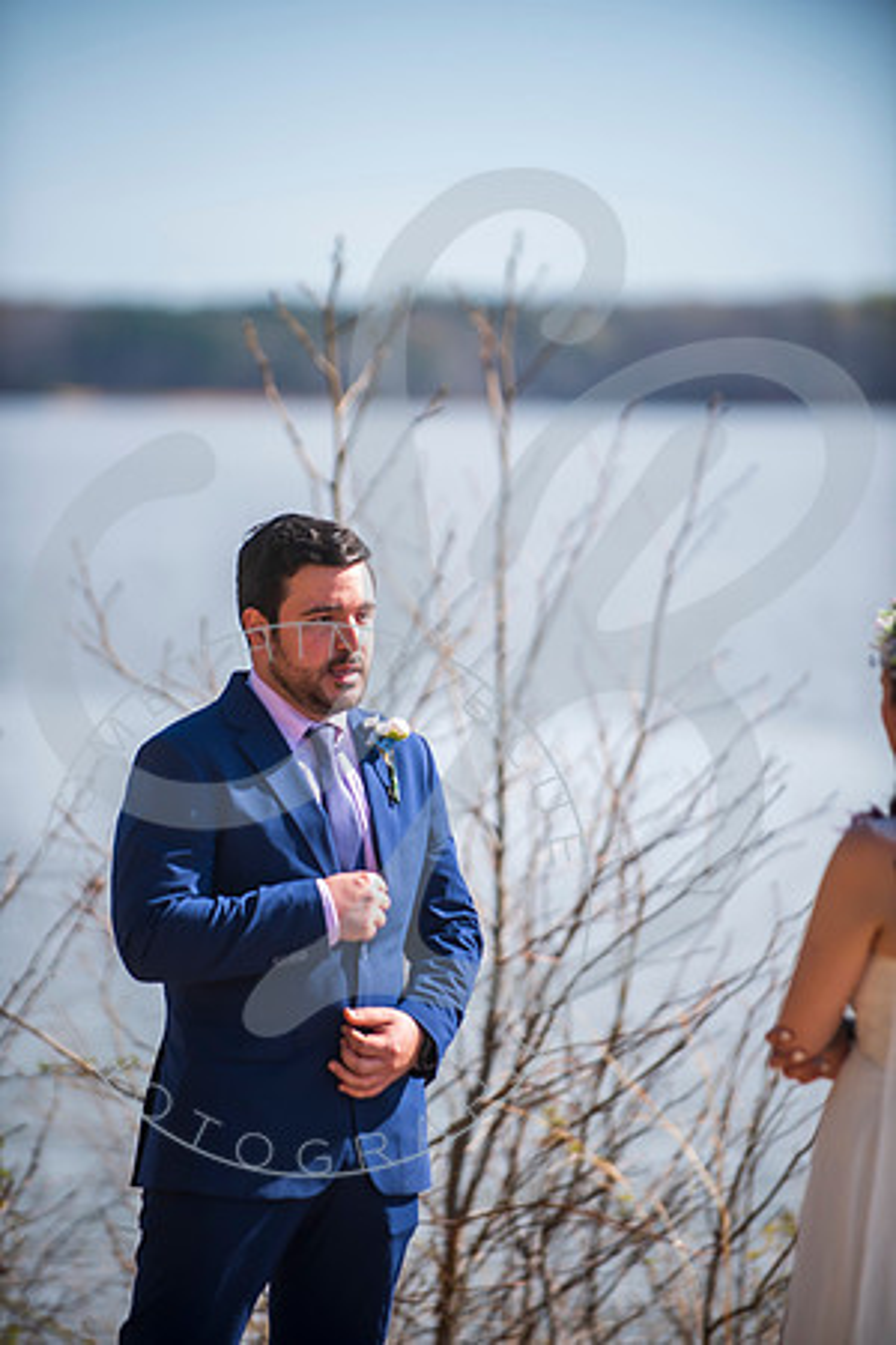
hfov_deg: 6.9
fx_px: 7466
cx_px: 448
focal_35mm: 200
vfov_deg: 10.3
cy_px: 672
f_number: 2.8
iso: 100
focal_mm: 200
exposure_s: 1/1000
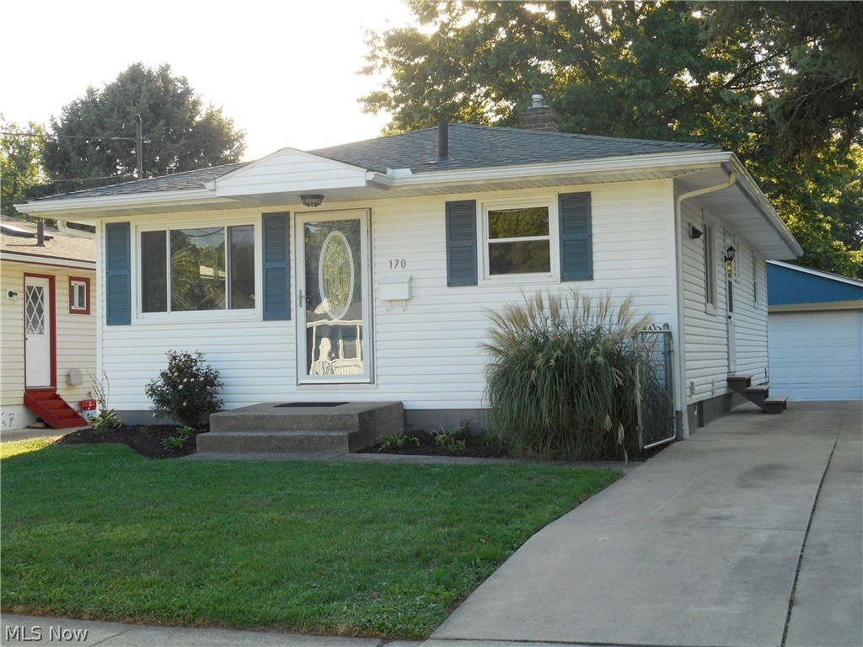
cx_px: 432
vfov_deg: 28.6
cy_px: 324
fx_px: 1271
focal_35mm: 51
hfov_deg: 37.5
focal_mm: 9.1
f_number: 4.9
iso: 80
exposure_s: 1/100
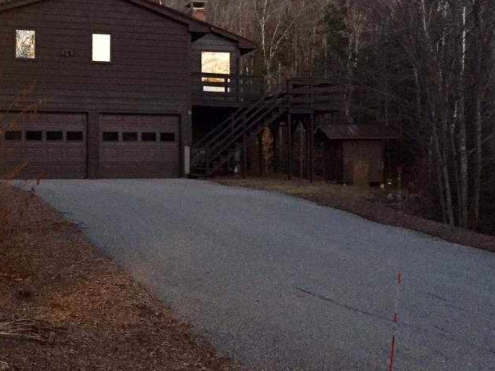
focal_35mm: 47
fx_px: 672
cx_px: 165
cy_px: 109
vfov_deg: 30.5
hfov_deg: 39.9
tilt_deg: +4.9
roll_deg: -0.2
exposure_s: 1/15
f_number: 2.2
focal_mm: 4.15
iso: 320
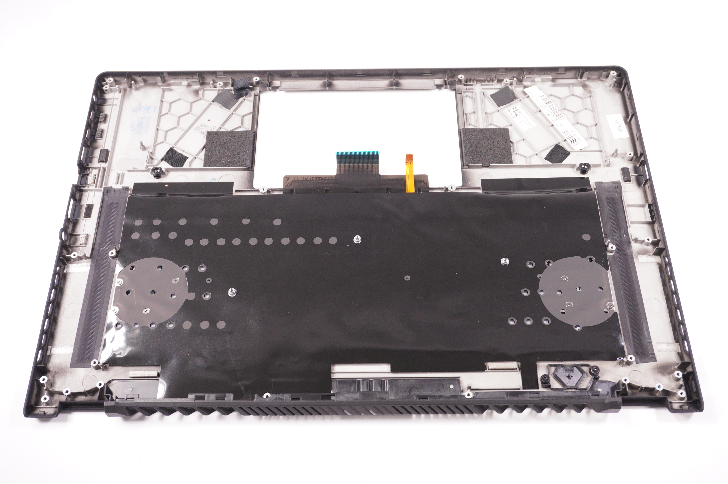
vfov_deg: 33.0
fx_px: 818
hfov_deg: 48.0
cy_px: 242
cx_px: 364
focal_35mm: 40
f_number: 5.6
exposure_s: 1/250
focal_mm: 27
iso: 800
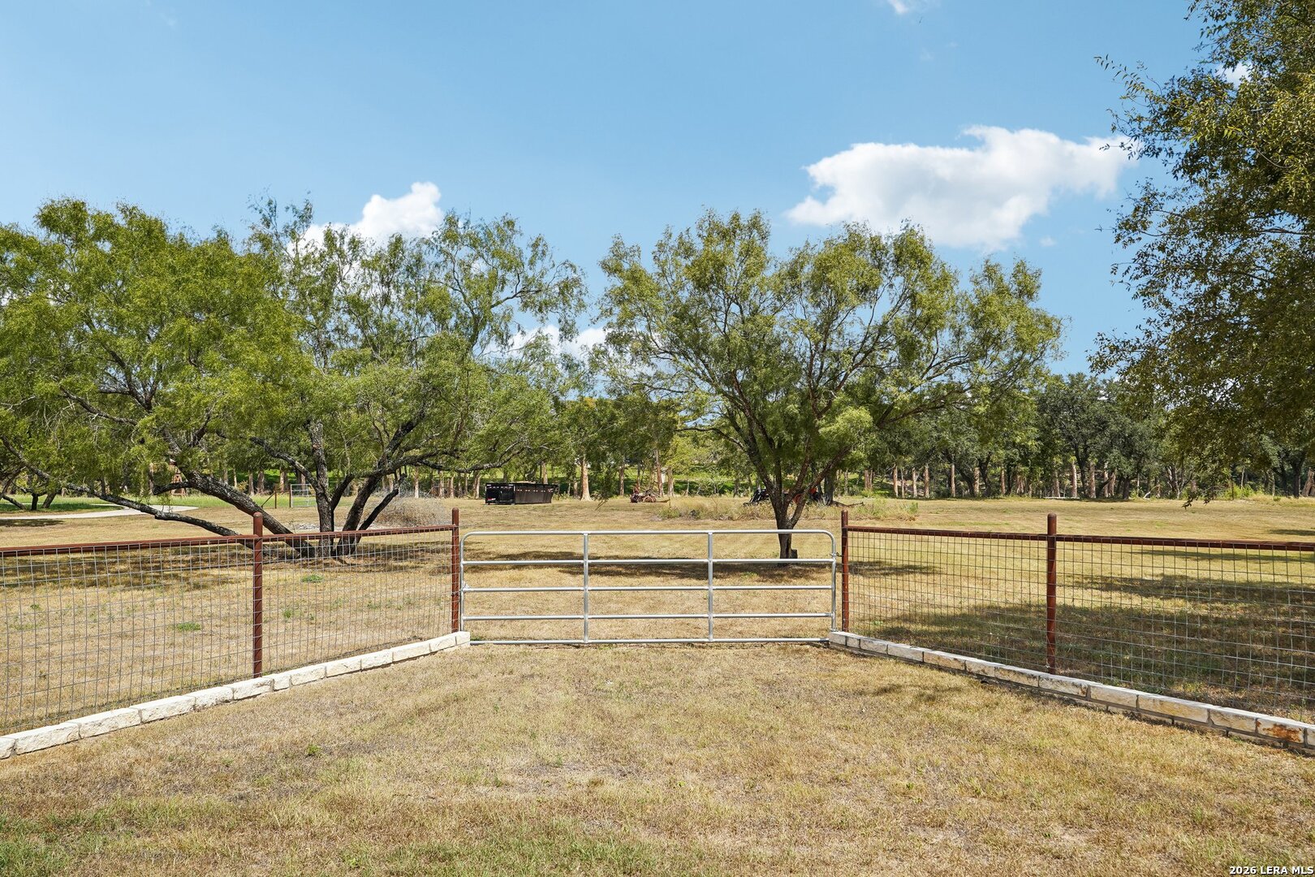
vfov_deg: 43.6
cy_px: 438
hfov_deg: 61.9
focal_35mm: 30
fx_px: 1096
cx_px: 658
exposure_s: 1/250
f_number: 8
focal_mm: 30
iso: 100
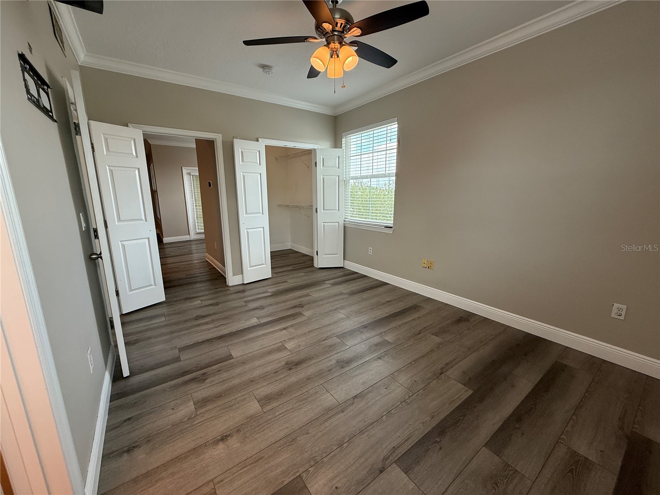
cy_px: 248
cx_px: 330
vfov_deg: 85.7
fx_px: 267
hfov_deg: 102.1
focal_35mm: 14
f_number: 2.2
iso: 100
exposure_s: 1/99
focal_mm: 2.22
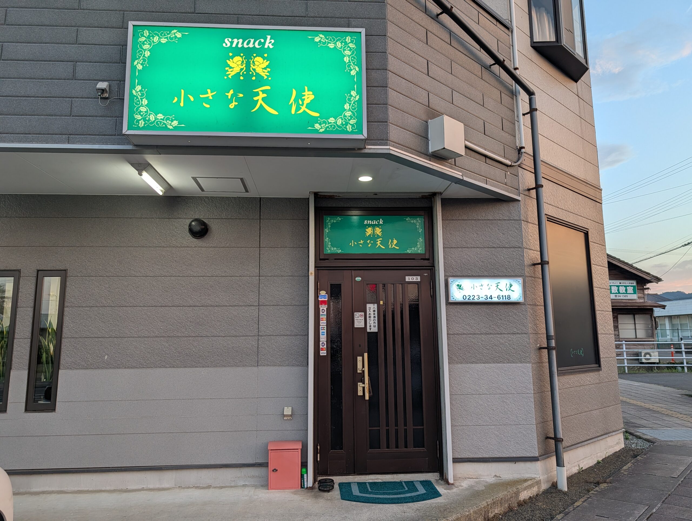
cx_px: 346
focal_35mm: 24
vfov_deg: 56.9
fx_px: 480
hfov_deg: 71.5
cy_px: 260
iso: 47
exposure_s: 1/100
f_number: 1.68
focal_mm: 6.9
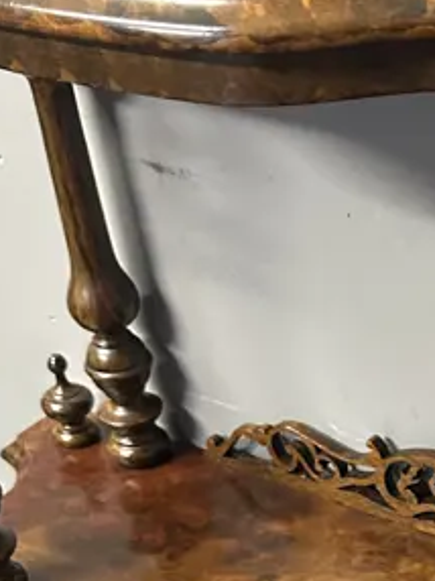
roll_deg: +2.6
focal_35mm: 86
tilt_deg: -40.7
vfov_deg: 21.7
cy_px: 626
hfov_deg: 16.6
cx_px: 494
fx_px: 1443
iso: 640
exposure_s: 1/50
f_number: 1.78
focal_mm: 6.86
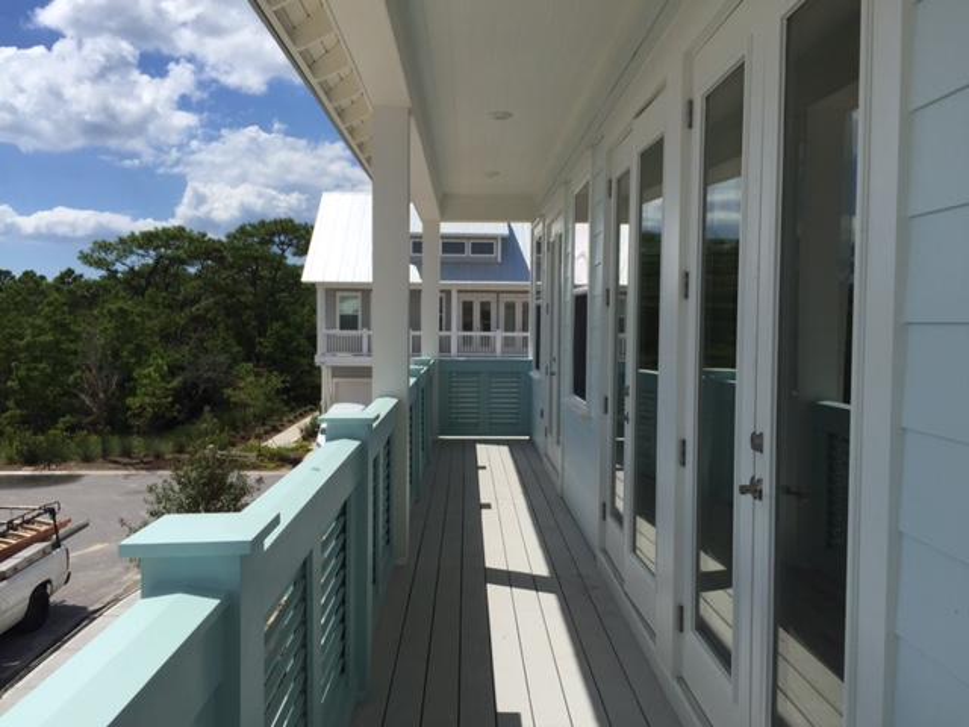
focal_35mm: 29
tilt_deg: -3.3
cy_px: 364
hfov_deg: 61.7
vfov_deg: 48.2
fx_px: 812
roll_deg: -0.7
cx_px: 484
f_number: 2.2
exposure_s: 1/4405
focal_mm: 4.15
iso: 32
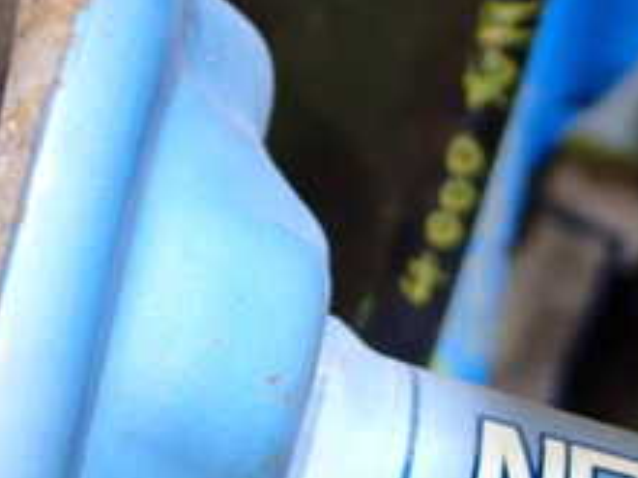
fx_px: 2212
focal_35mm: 120
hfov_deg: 15.8
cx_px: 751
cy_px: 504
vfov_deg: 12.2
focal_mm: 7.84
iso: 800
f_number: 2.9
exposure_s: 1/40
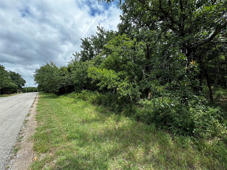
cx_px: 114
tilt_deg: +1.3
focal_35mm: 14
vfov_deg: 85.7
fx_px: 92
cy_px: 85
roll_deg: +3.3
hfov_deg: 102.1
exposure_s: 1/492
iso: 40
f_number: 2.2
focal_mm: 2.22
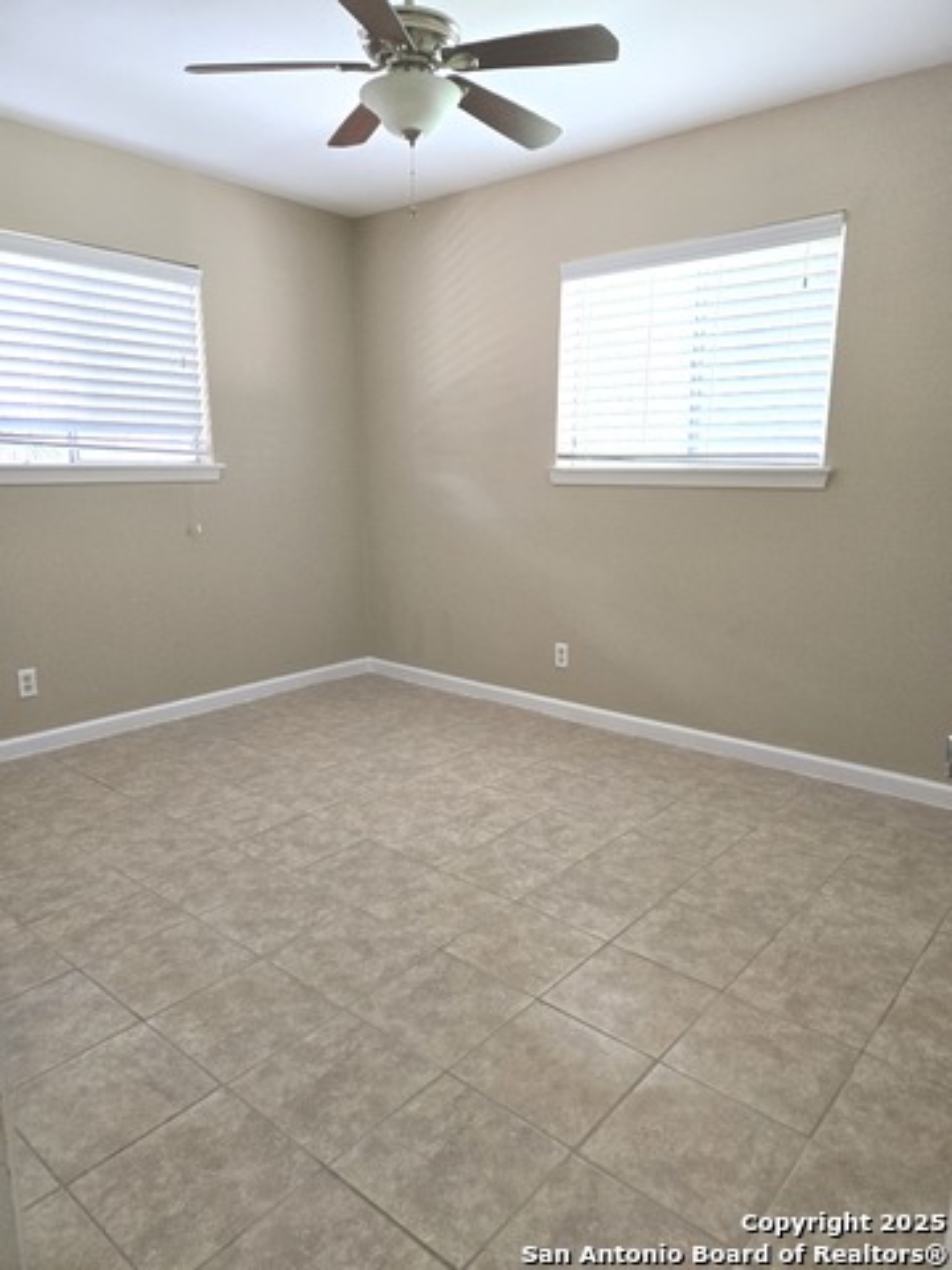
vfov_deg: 73.9
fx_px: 843
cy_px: 635
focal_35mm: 23
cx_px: 476
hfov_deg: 58.9
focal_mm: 5.4
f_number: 1.8
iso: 200
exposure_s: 1/180
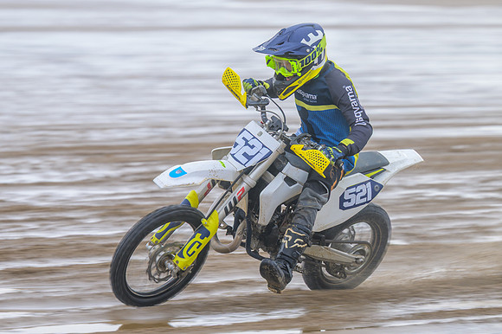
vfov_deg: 5.8
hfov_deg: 8.7
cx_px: 196
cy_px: 151
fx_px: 3311
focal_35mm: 238
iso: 72
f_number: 4
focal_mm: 130
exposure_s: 1/250
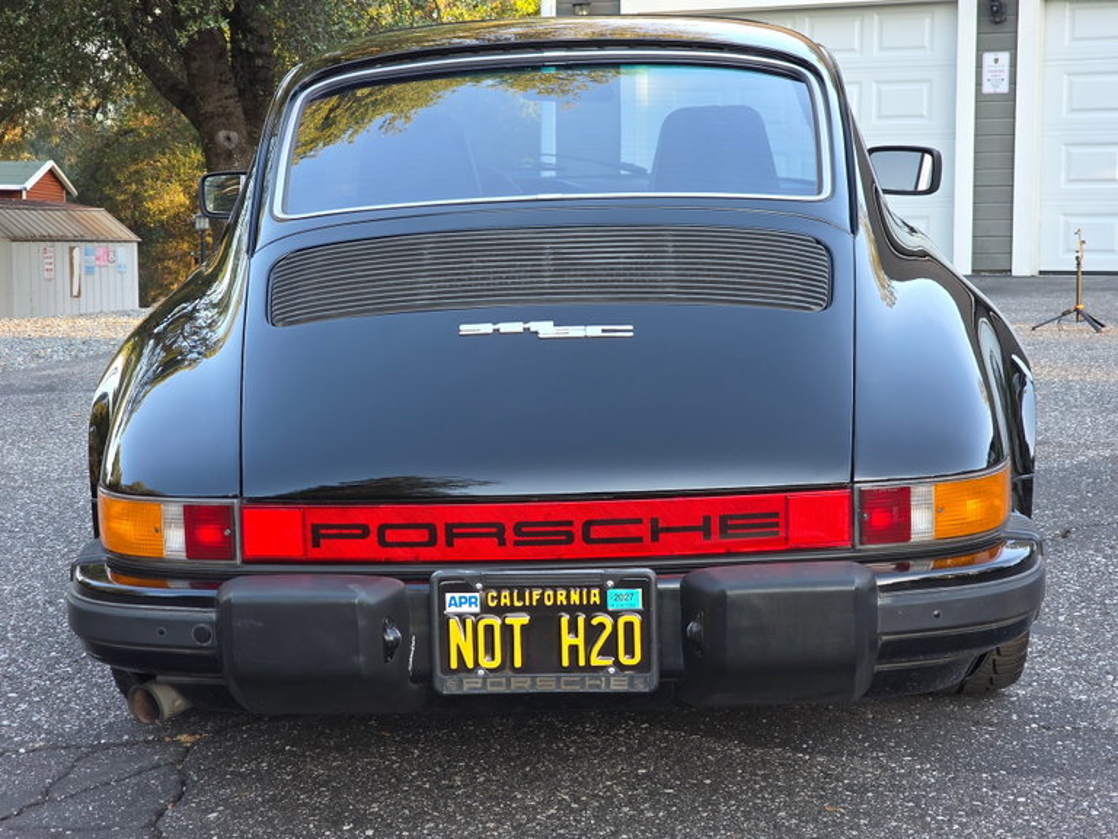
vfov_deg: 21.3
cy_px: 420
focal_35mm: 69
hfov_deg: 28.2
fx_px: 2229
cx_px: 559
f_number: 2.4
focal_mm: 7.9
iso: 64
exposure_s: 1/120
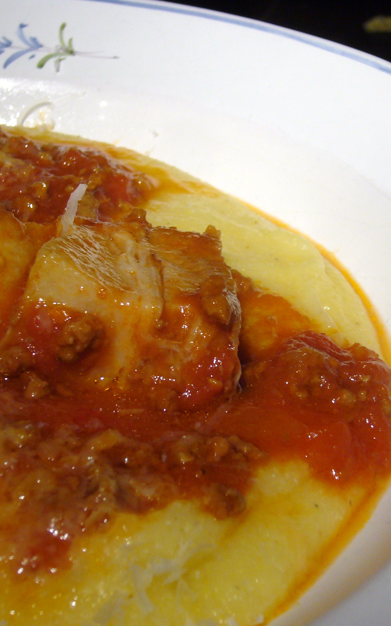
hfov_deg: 16.7
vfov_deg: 26.5
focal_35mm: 78
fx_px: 1330
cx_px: 265
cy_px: 312
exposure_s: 1/30
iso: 100
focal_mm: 9.1
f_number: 3.5
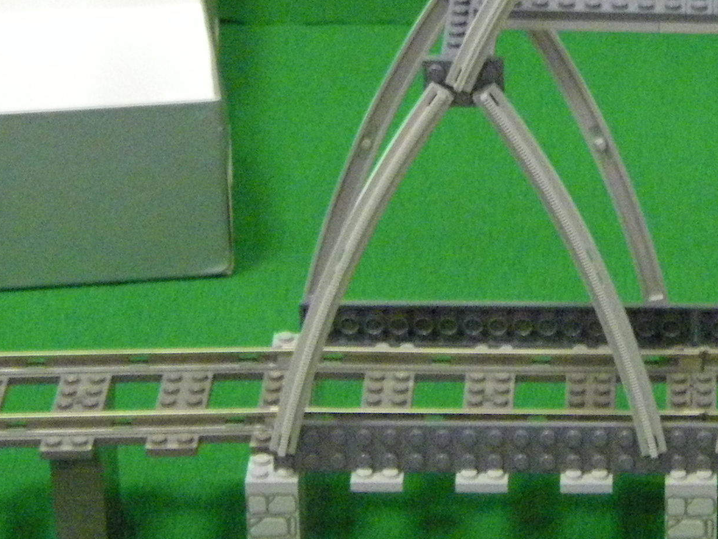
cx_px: 712
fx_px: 4293
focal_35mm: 207
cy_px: 121
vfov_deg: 7.2
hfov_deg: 9.5
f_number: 3.9
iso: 800
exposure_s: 1/13
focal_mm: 12.8
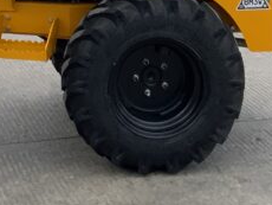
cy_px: -188
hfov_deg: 15.1
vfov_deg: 10.7
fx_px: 1015
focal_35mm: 129
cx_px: 32
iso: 16
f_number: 1.8
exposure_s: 1/1055
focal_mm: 3
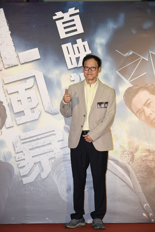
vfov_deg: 20.8
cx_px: 78
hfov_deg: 14.0
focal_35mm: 98
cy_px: 116
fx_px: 633
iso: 2000
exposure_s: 1/200
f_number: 6.3
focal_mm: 98
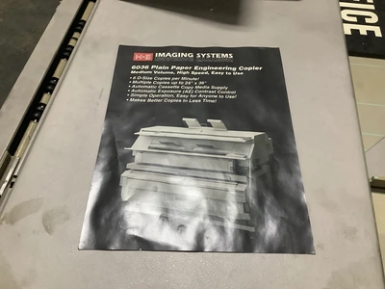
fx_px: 345
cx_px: 192
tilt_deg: -56.3
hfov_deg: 58.4
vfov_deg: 45.4
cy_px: 144
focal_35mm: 31
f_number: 2.4
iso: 400
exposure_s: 1/60
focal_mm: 3.3
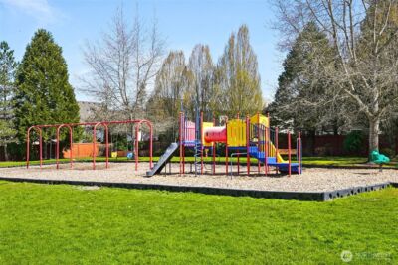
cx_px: 199
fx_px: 464
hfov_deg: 46.4
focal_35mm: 42
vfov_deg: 31.9
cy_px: 132
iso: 100
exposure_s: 1/250
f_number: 8
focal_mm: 28
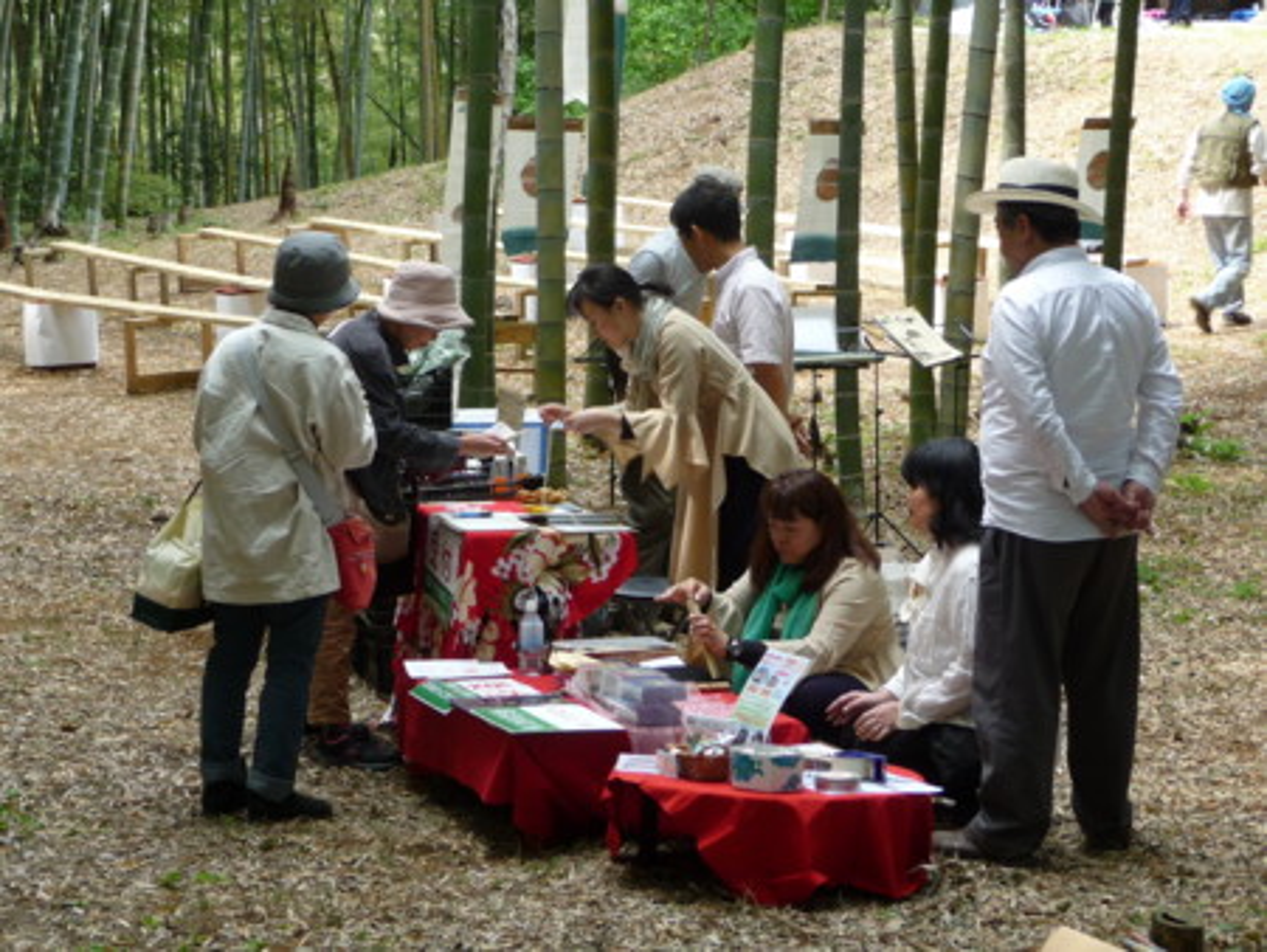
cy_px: 476
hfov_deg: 21.5
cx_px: 634
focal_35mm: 91
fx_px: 3333
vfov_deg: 16.3
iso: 100
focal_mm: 11.3
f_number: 4.5
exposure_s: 1/50
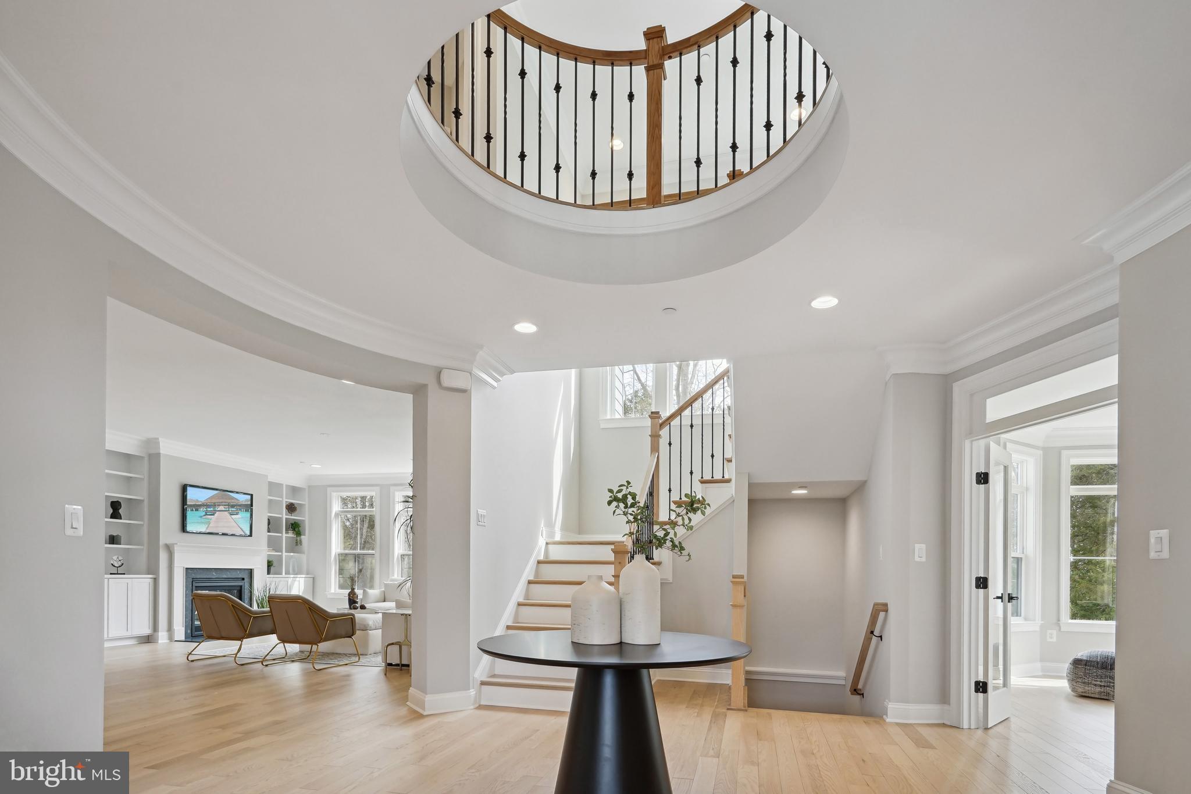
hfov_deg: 93.3
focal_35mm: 17
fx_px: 562
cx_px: 596
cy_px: 397
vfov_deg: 70.4
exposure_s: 1/125
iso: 800
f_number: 9
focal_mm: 17
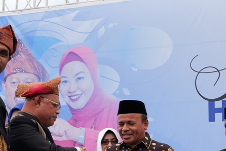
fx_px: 634
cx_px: 125
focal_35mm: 101
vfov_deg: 13.4
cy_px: 149
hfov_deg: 20.2
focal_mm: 29.6
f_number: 8
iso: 400
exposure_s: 1/350
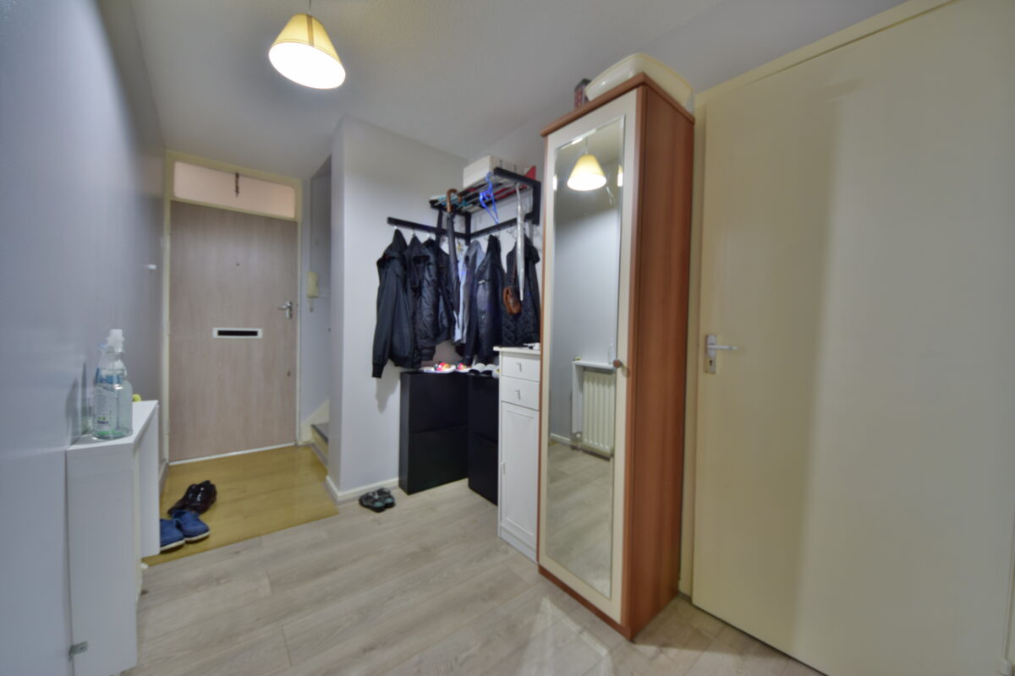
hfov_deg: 112.6
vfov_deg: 90.0
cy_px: 338
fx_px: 338
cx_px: 508
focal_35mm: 12
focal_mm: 8
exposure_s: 1/10
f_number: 4.5
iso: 500
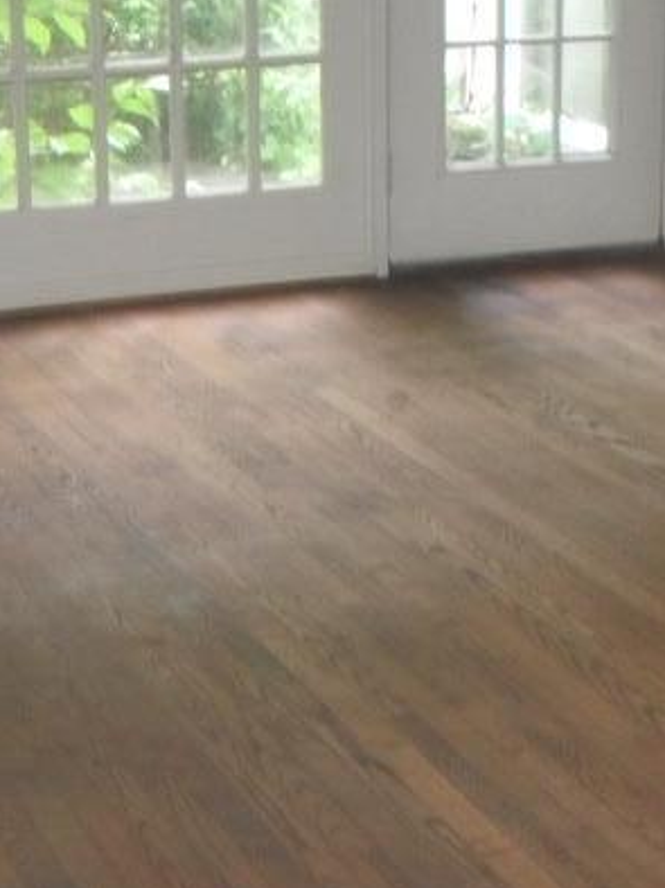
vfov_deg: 21.5
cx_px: 394
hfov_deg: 16.2
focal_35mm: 91
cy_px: 595
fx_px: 2333
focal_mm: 6.2
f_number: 2.8
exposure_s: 1/45
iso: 400
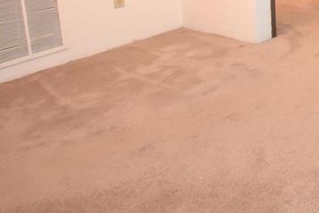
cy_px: -57
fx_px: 381
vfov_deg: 26.8
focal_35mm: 43
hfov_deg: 34.9
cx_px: 393
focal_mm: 10
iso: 900
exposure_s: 1/60
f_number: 4
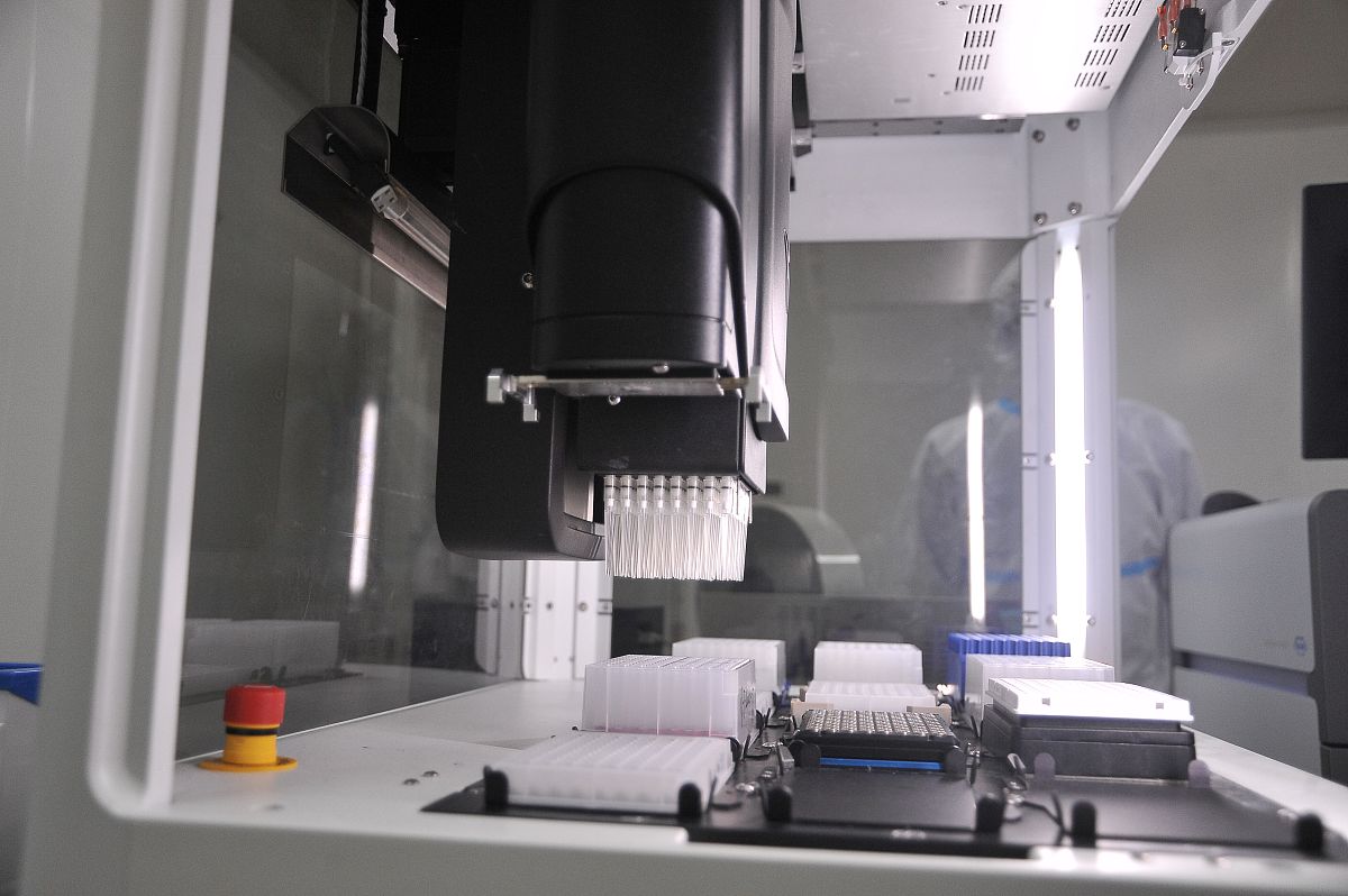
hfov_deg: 58.8
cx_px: 674
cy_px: 448
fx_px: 1197
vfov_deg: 41.0
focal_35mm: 32
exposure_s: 1/400
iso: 1600
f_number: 3.8
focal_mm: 32
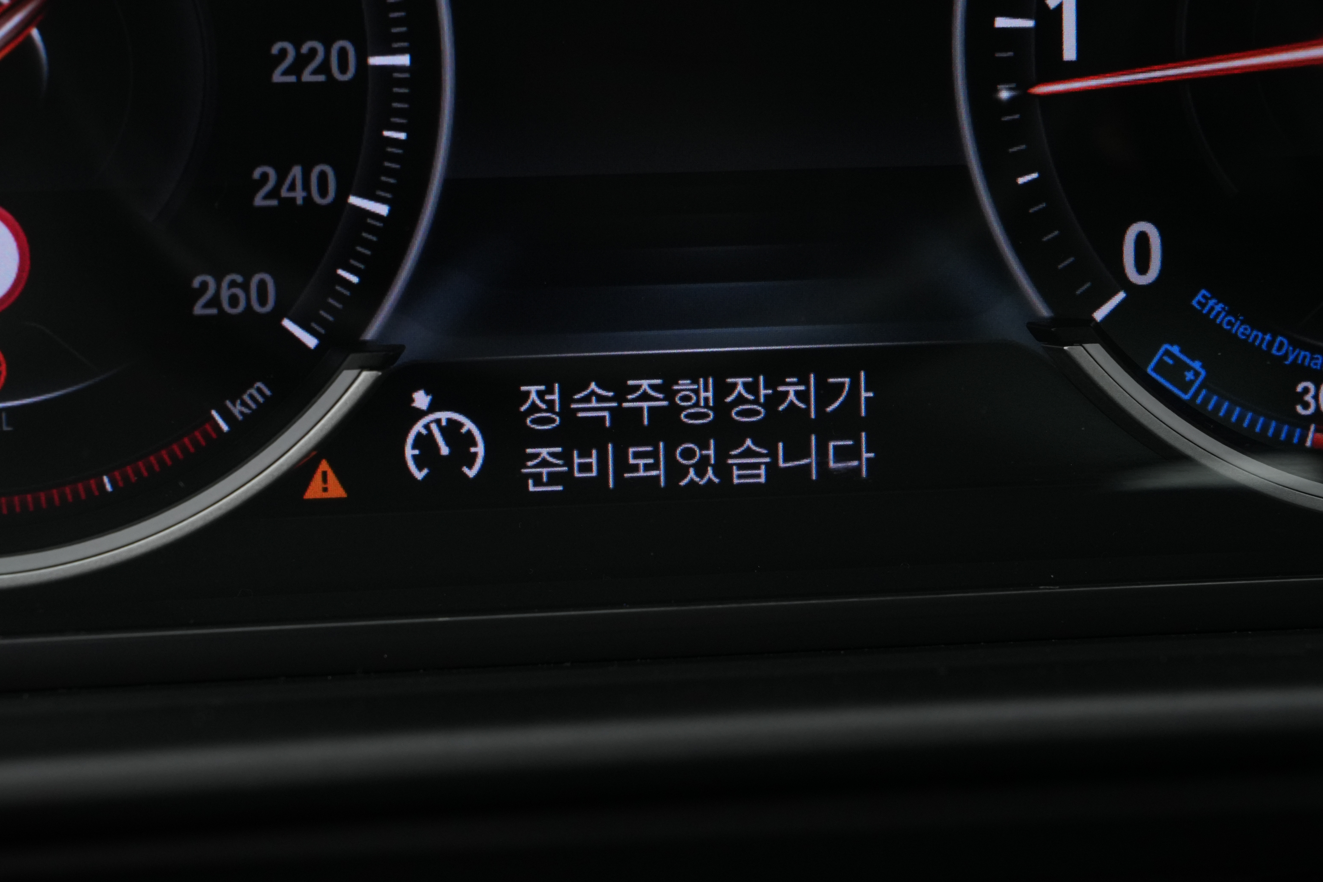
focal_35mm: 69
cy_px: 441
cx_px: 662
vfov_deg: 19.6
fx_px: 2552
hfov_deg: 29.1
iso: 1000
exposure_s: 1/80
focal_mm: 46.3
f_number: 8
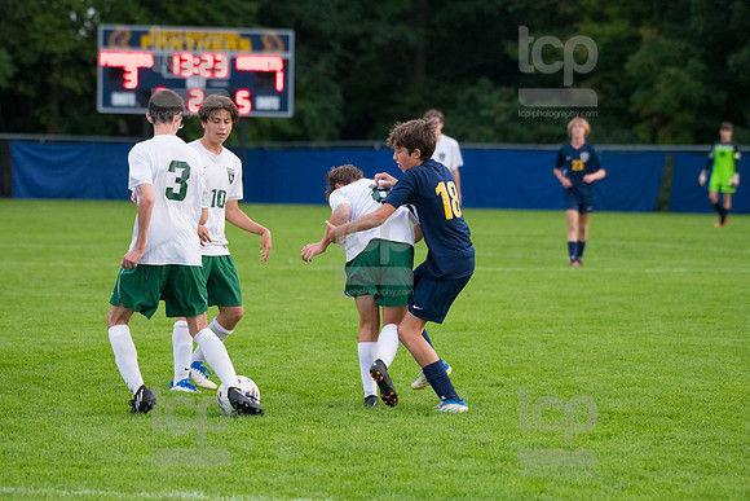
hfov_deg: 8.6
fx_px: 5001
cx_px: 375
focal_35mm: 240
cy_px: 250
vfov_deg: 5.7
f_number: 5.6
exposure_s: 1/2000
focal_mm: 240
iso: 3200
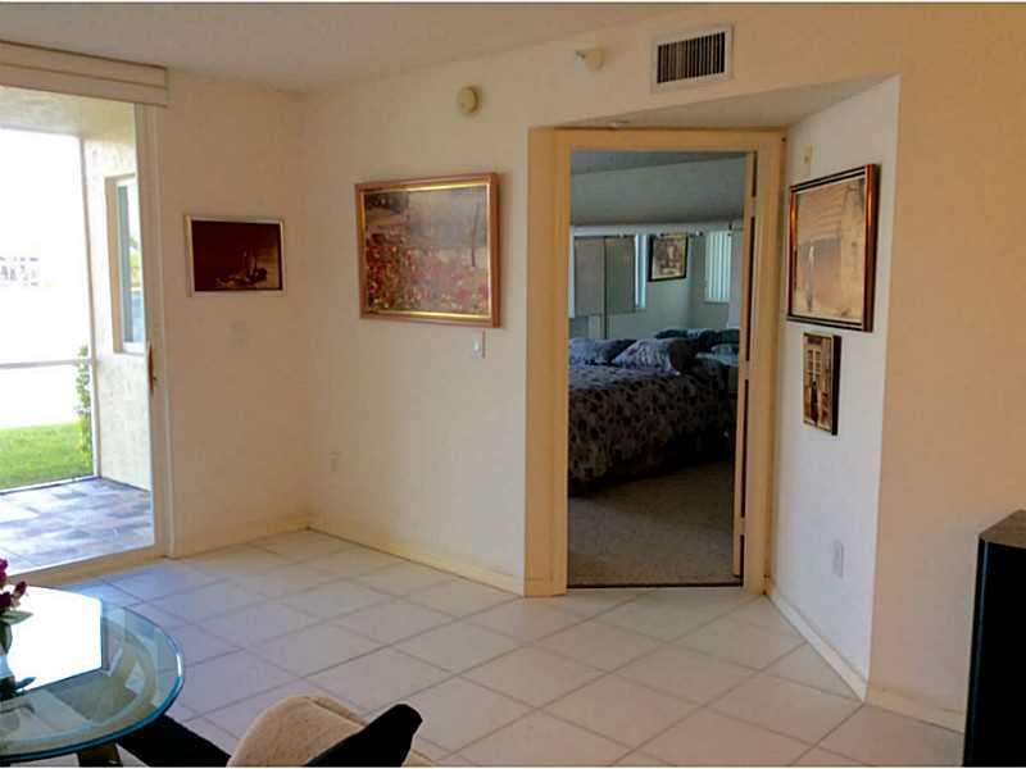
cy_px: 384
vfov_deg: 44.2
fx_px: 948
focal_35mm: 32
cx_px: 513
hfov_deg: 56.8
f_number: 2.4
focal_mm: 3.3
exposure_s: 1/40
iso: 32
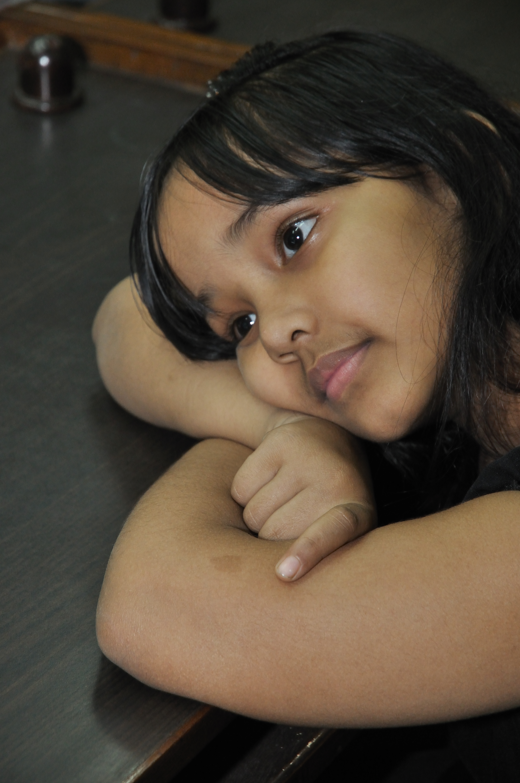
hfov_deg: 10.6
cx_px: 263
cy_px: 396
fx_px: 2813
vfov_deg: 15.8
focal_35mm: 130
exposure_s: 1/60
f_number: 5.6
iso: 800
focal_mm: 85
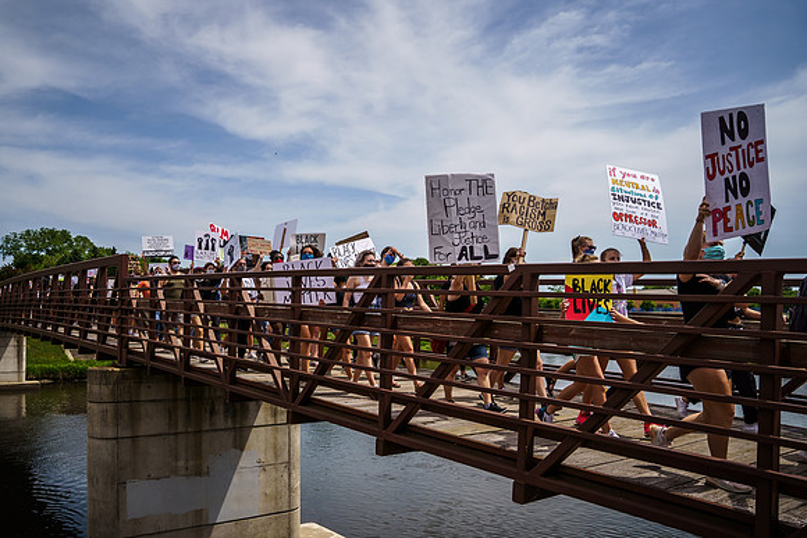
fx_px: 636
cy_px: 278
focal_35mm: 28
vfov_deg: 45.9
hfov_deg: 64.4
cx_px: 337
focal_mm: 24
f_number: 3.5
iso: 200
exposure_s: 1/5000
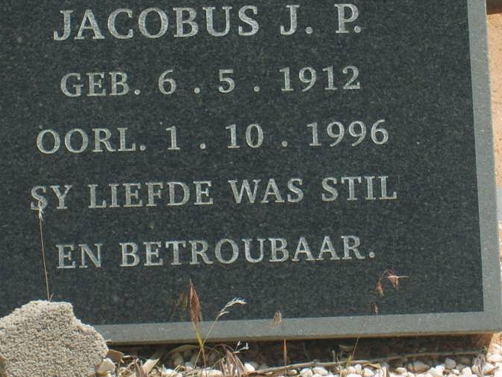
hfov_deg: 13.6
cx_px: 220
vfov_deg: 10.2
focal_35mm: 145
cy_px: 78
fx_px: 2104
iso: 50
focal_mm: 13.7
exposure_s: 1/500
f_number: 4.2
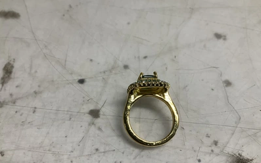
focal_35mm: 31
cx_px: 131
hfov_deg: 61.2
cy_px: 85
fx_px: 220
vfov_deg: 40.6
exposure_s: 1/120
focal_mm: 3
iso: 40
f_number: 1.8
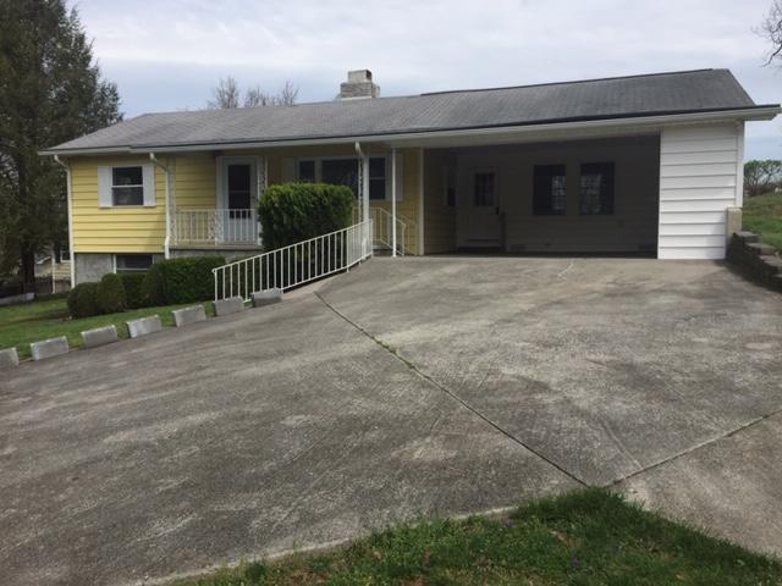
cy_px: 293
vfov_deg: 48.2
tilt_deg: -2.7
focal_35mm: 29
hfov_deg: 61.7
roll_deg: -1.3
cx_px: 391
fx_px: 655
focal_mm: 4.15
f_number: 2.2
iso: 32
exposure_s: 1/3049
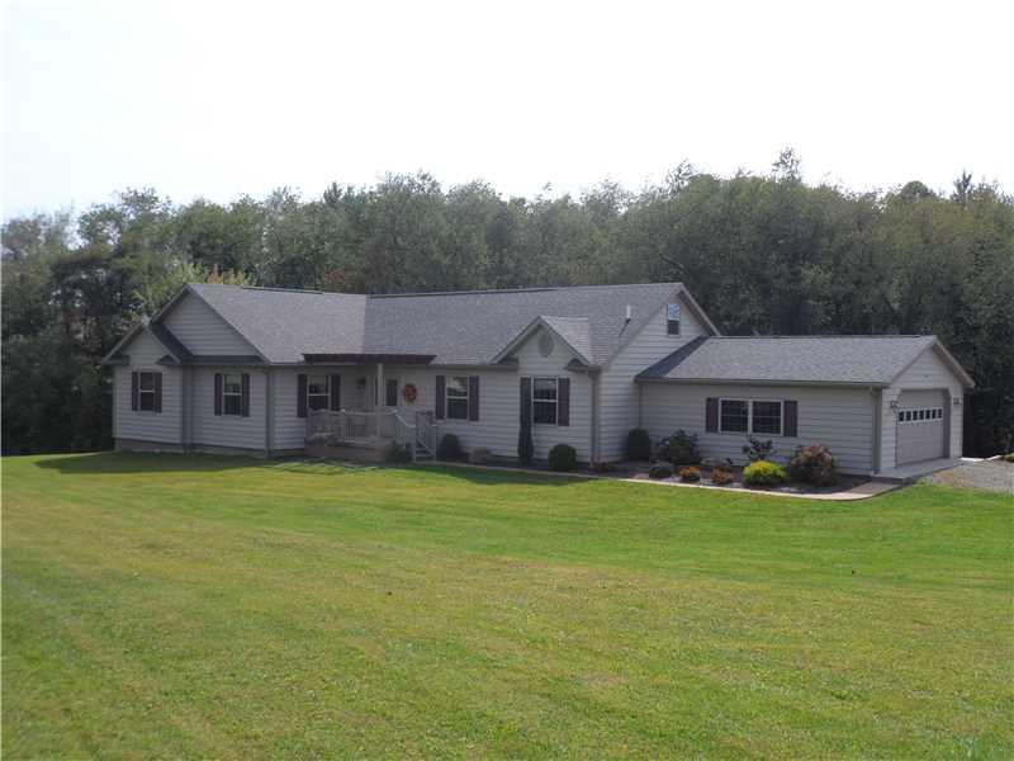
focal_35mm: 36
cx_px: 507
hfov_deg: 51.4
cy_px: 380
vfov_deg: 39.7
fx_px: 1055
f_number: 3.8
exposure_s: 1/1000
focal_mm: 6.6
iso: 80
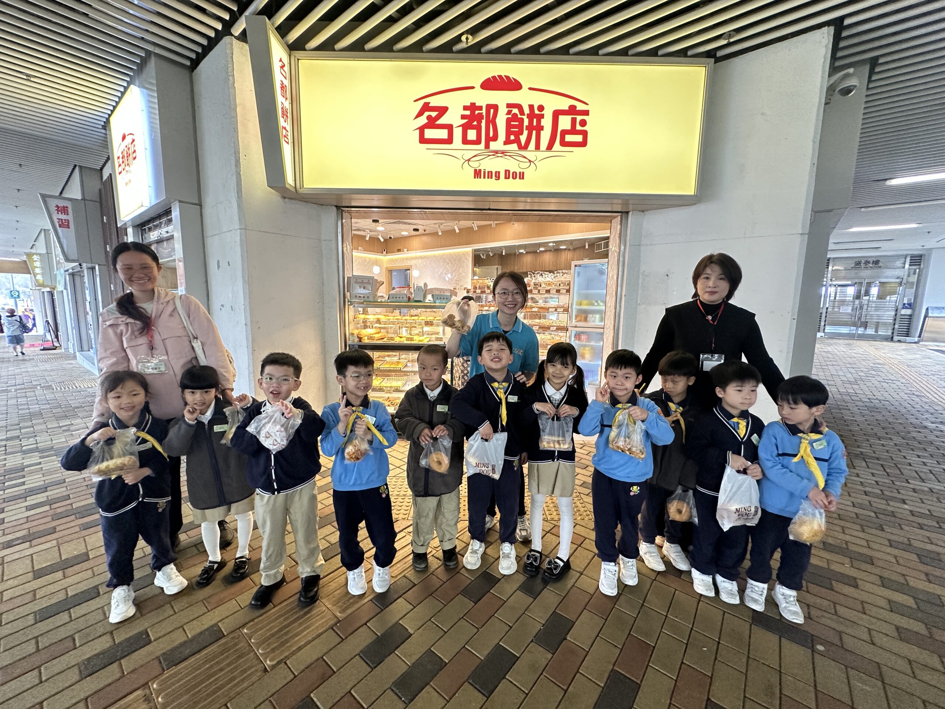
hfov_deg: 102.1
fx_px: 382
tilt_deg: -8.1
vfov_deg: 85.7
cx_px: 472
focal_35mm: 14
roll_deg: -1.4
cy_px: 354
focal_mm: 2.22
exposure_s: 1/100
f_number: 2.2
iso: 250
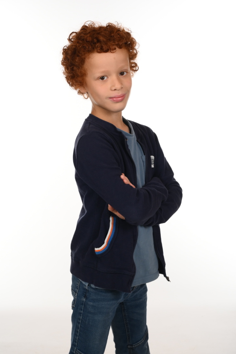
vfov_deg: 32.9
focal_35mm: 61
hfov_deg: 22.2
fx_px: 600
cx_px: 118
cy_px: 177
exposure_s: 1/125
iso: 400
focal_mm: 61
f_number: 10
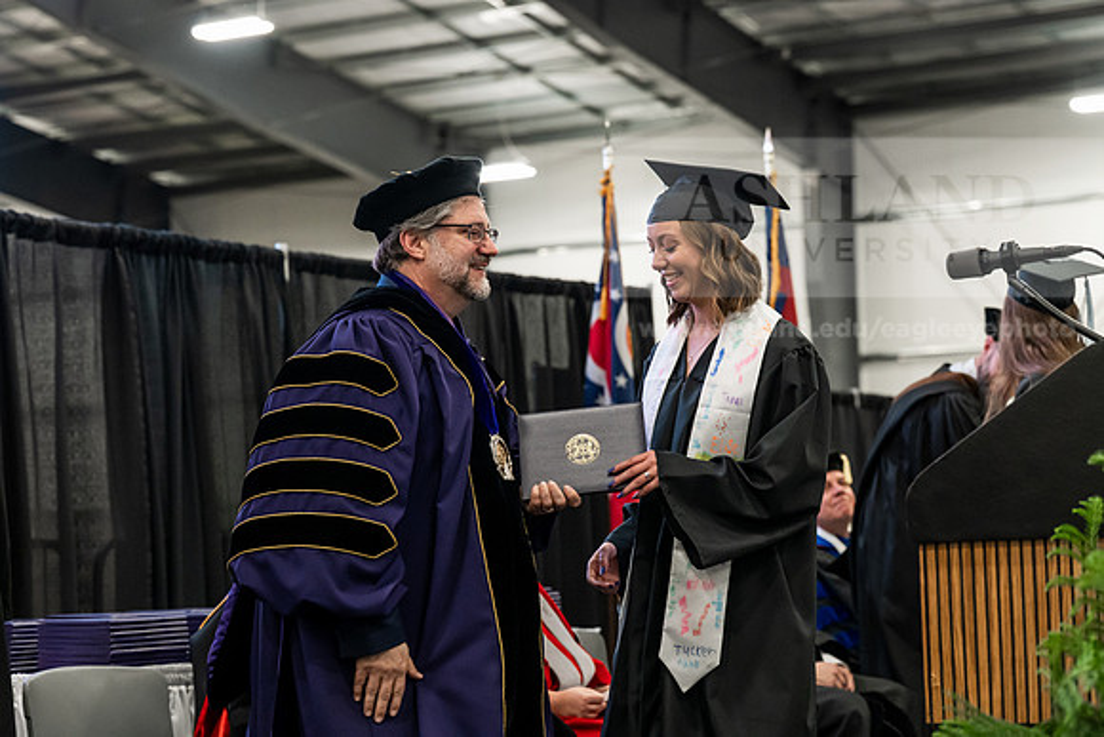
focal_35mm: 86
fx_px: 2638
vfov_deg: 15.9
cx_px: 552
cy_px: 368
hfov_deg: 23.6
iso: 4000
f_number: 4.5
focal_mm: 86
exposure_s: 1/200
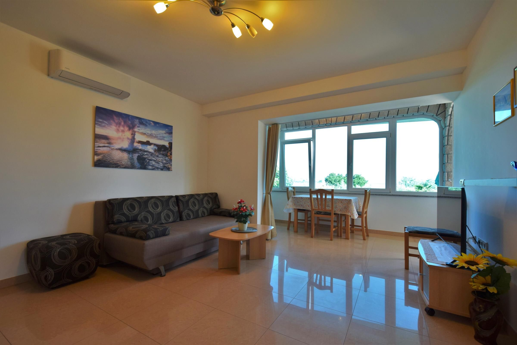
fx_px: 215
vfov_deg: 77.3
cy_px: 172
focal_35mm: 15
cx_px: 258
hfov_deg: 100.4
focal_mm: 10
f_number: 4.5
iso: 400
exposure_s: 1/80
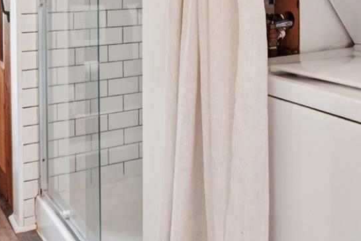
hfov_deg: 40.7
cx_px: 191
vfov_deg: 25.5
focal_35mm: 48
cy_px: -31
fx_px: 486
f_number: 8
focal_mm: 11
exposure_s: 1/20
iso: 500
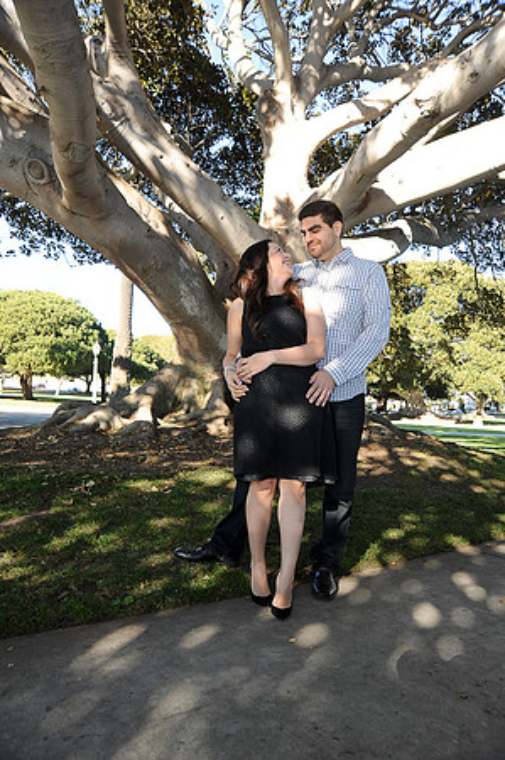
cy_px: 380
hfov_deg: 53.0
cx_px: 252
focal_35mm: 24
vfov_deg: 73.8
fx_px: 506
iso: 200
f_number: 6.3
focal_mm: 24
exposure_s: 1/125
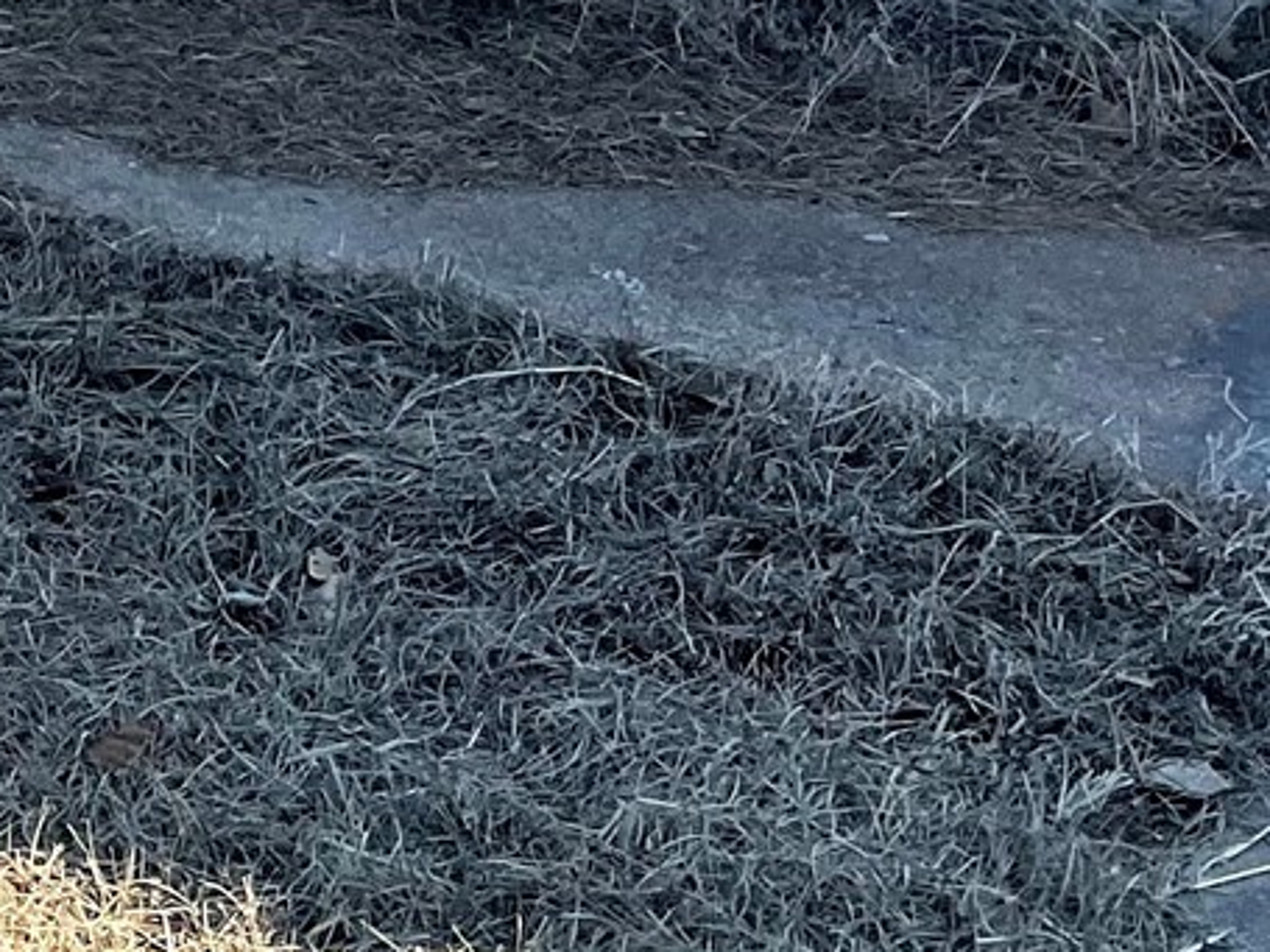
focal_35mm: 117
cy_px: -1187
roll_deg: -1.4
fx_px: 4291
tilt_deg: -0.5
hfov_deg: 16.0
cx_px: -338
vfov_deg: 11.0
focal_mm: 4.2
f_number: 1.6
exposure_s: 1/988
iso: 32
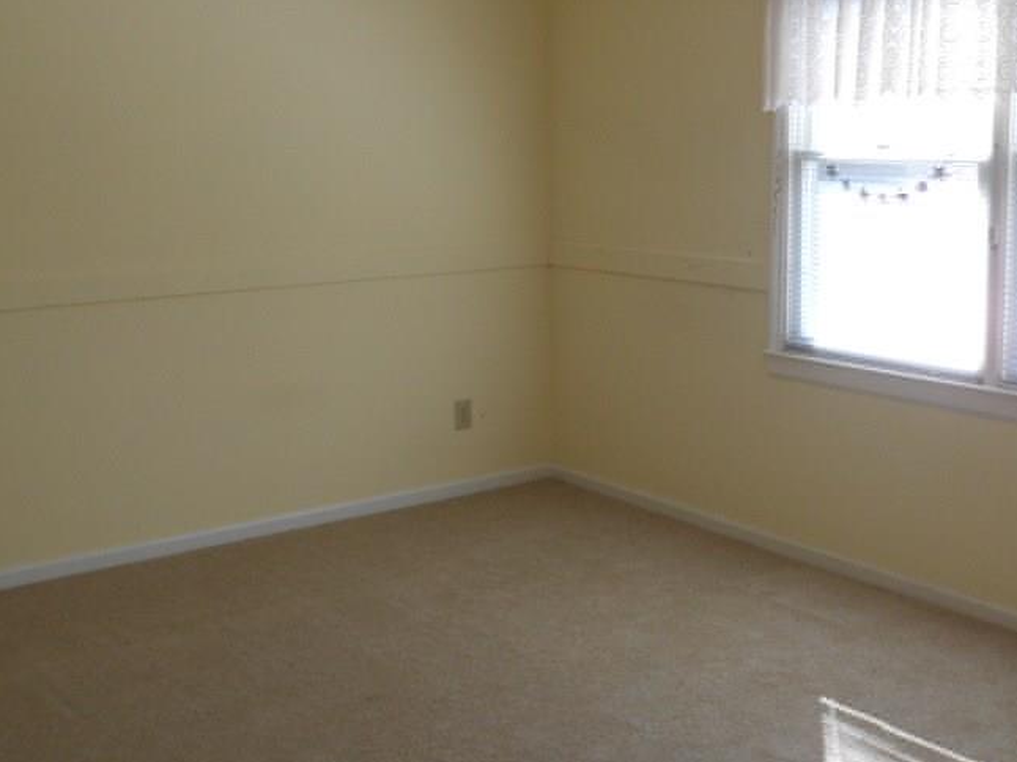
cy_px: 320
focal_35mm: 46
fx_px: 1351
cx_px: 549
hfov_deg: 41.2
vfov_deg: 31.4
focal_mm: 5.1
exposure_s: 1/50
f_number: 3.4
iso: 80
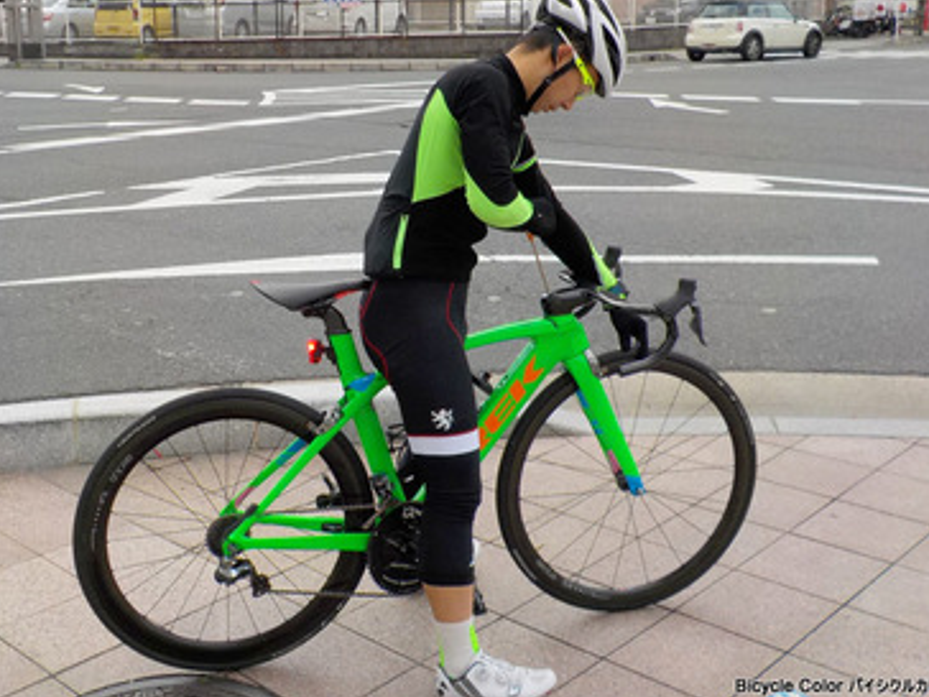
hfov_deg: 55.4
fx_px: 886
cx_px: 470
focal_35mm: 33
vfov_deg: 42.9
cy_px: 334
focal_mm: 4.1
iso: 125
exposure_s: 1/200
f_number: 3.3
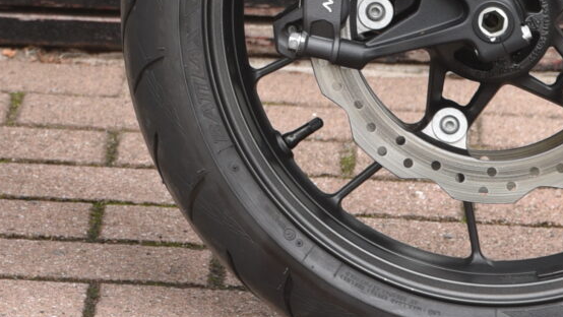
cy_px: -363
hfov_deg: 6.3
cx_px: -333
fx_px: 5062
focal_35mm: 339
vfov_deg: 3.5
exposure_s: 1/60
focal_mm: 70
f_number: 4
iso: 100
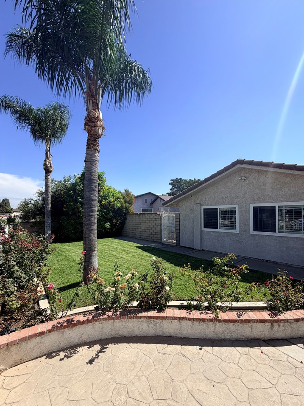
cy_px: 214
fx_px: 176
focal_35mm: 15
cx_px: 161
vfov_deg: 98.1
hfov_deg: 81.7
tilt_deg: +0.8
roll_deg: +0.9
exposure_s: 1/799
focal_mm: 2.22
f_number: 2.2
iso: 20
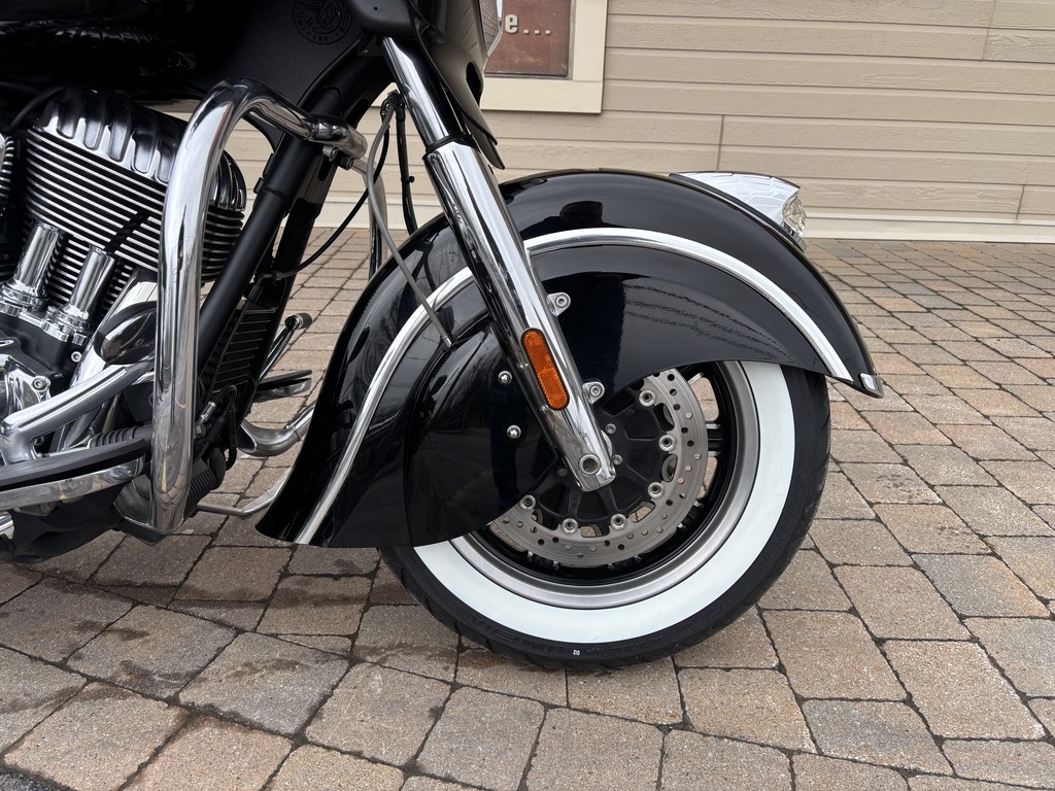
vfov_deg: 53.1
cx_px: 528
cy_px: 396
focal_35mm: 26
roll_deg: -1.5
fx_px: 792
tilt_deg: -20.2
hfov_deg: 67.3
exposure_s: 1/747
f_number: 1.6
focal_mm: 5.96
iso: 50
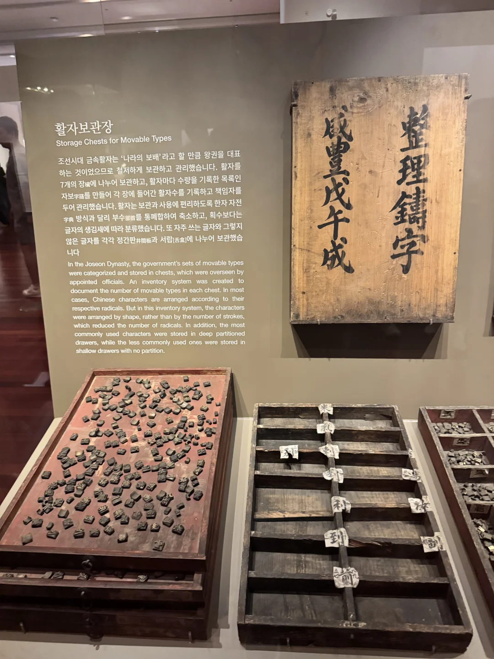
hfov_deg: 56.8
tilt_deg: -21.9
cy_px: 330
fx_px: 457
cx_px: 247
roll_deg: +1.5
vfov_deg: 71.6
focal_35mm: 24
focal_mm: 6.76
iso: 800
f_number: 1.78
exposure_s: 1/40
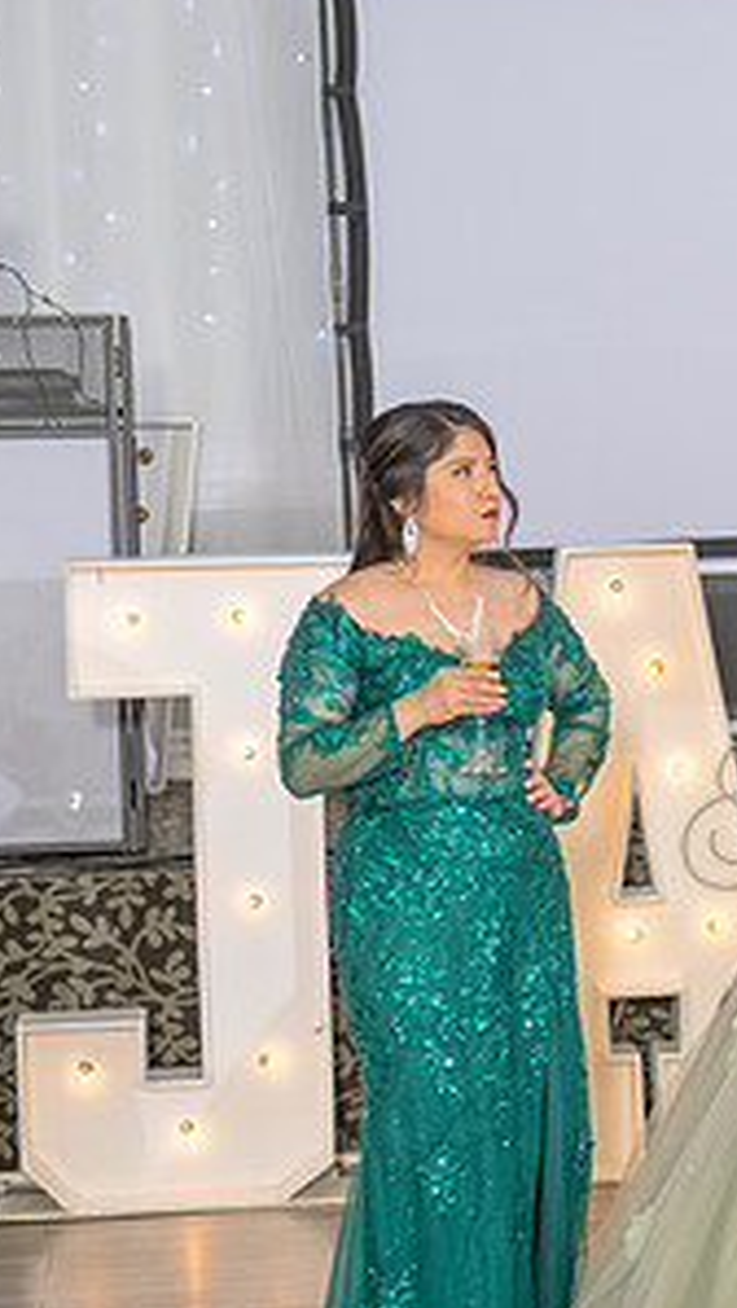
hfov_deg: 11.1
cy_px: 810
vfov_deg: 20.1
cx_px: 1027
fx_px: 3676
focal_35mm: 106
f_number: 3.5
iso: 500
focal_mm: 52
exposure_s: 1/160
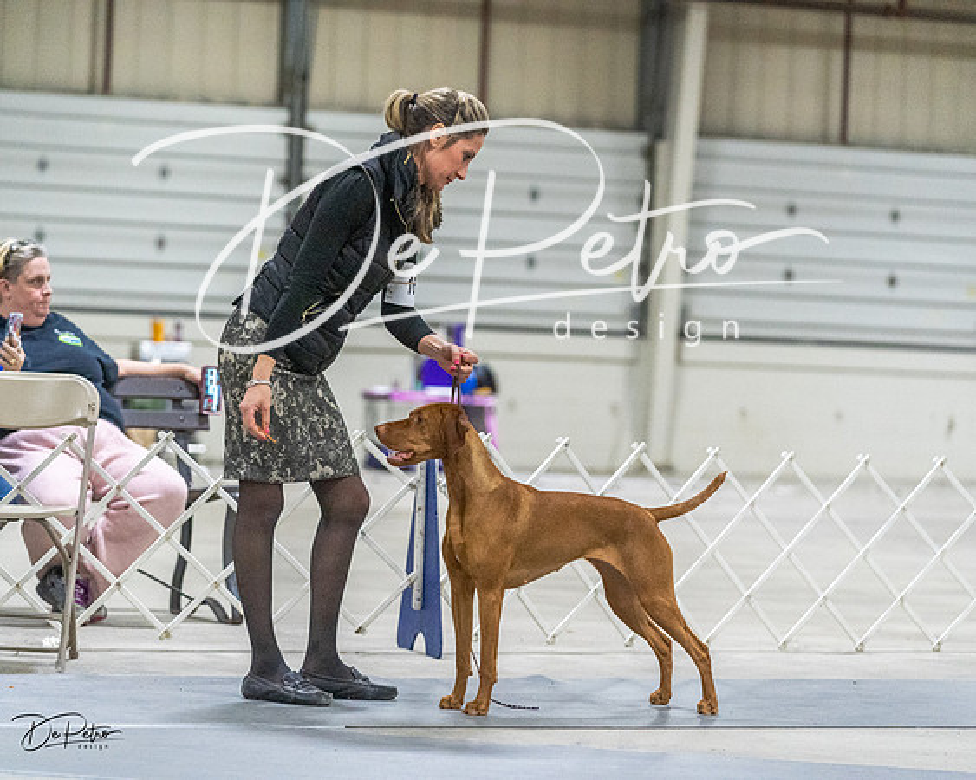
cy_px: 390
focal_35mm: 133
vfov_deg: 11.6
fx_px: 3837
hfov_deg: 14.5
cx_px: 488
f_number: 3.2
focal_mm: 118
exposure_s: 1/400
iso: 6400
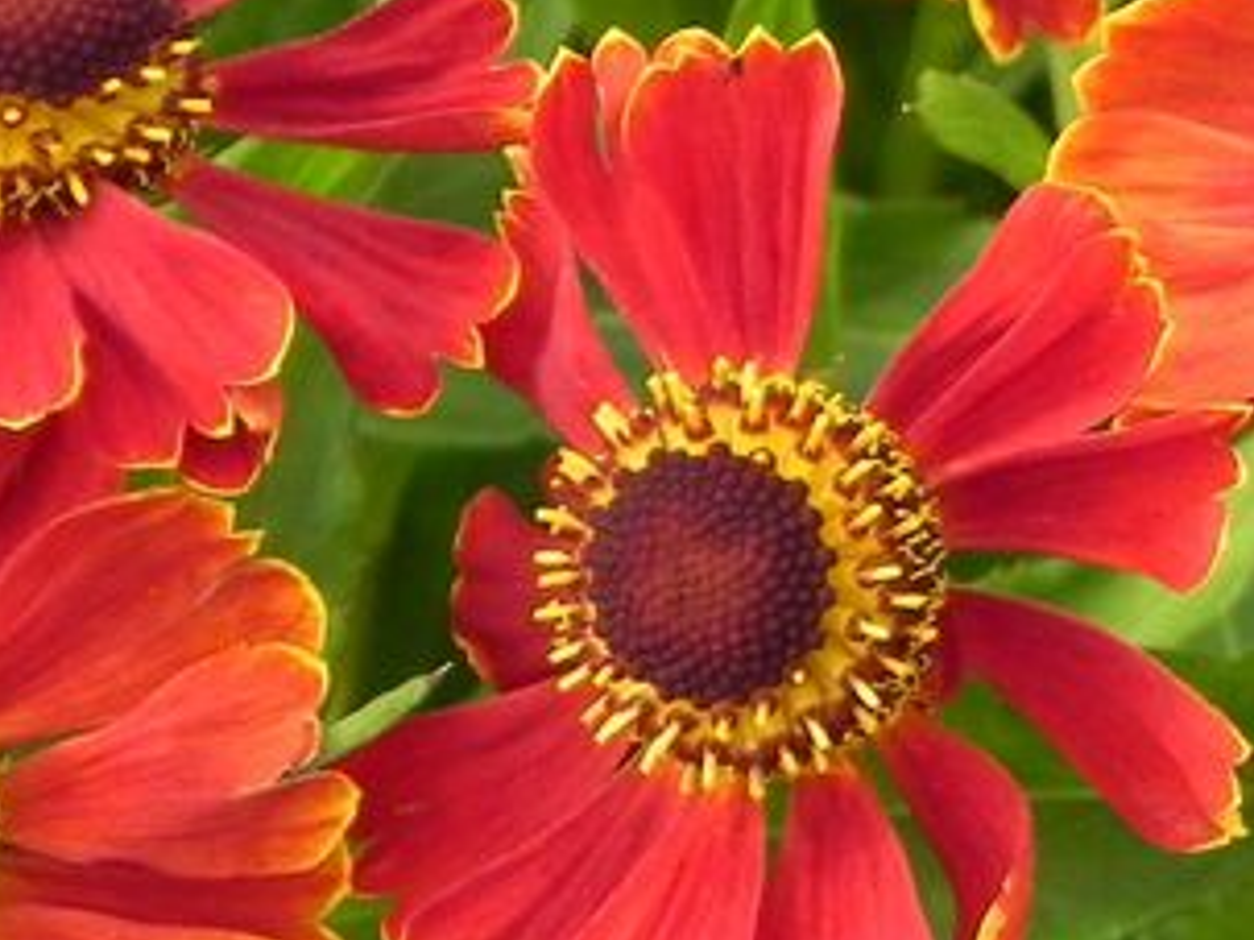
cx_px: 1496
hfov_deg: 6.6
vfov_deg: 5.0
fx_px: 10827
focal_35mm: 299
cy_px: 617
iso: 160
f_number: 4.5
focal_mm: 15.1
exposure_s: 1/250
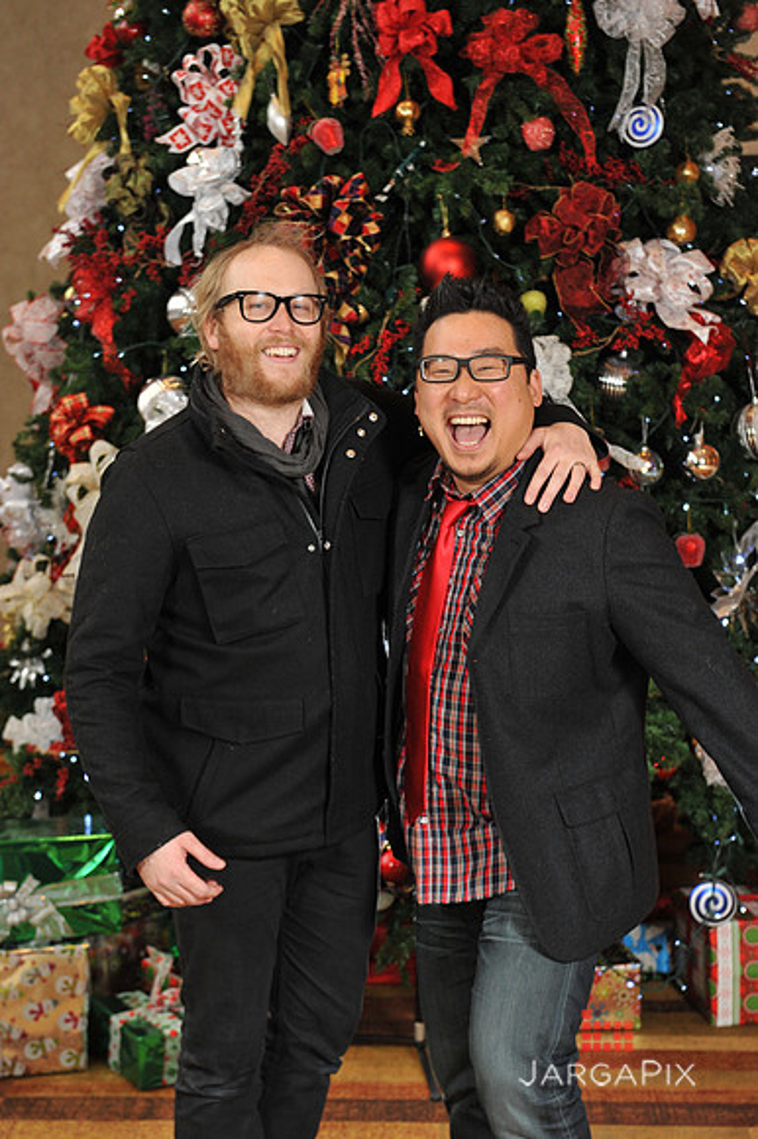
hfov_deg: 21.9
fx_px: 1960
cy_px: 570
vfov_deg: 32.4
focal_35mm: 62
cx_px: 379
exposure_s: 1/100
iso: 1600
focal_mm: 62
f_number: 6.3
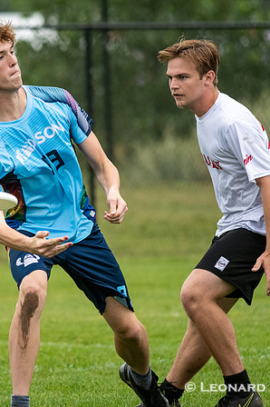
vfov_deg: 3.0
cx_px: 52
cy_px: 203
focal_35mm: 681
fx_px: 7673
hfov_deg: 2.0
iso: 1600
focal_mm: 300
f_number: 4
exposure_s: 1/2000
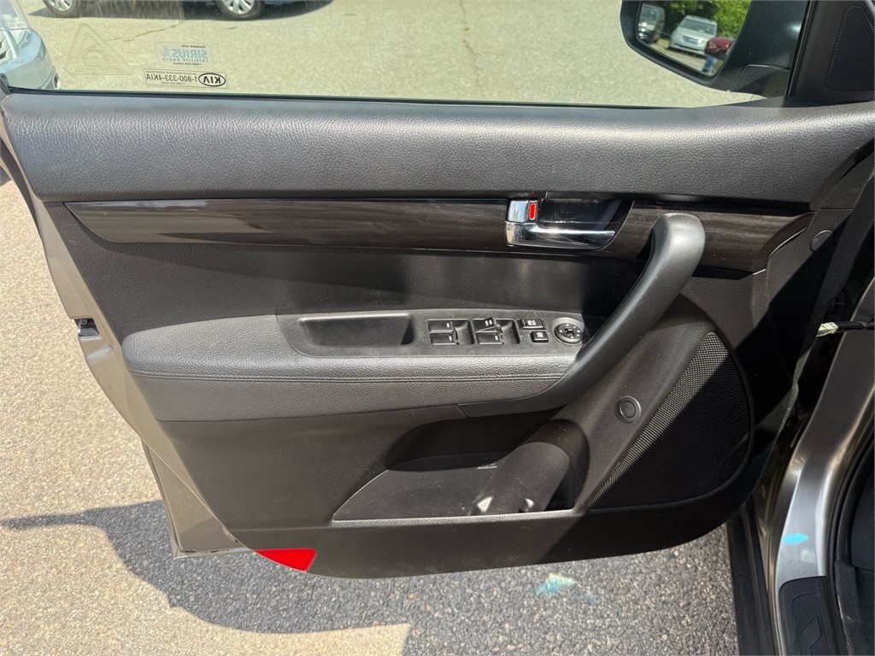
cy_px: 328
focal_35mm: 24
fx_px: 607
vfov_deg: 56.8
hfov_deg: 71.6
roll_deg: +3.3
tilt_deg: -36.4
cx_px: 438
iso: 80
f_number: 1.78
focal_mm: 6.76
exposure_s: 1/858
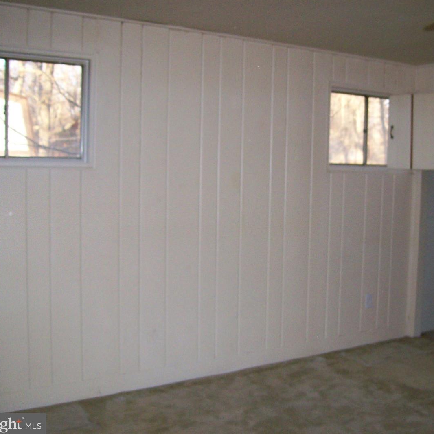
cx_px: 268
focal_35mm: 43
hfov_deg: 38.9
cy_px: 217
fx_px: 610
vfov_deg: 39.2
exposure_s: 1/64
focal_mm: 6
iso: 140
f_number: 2.7
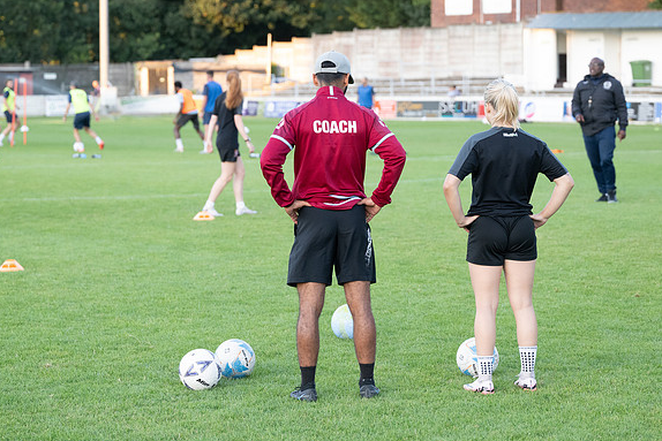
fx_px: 1950
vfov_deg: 12.9
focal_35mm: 106
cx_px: 329
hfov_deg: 19.3
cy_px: 220
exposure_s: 1/500
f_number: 3.2
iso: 1000
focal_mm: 70
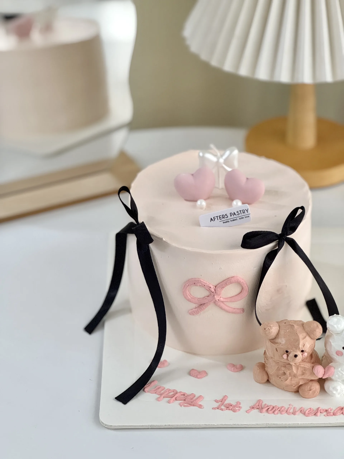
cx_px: 172
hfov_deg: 19.1
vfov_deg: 25.3
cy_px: 230
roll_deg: -1.1
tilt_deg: -33.5
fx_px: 1020
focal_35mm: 77
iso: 250
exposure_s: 1/72
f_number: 2.8
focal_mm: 9
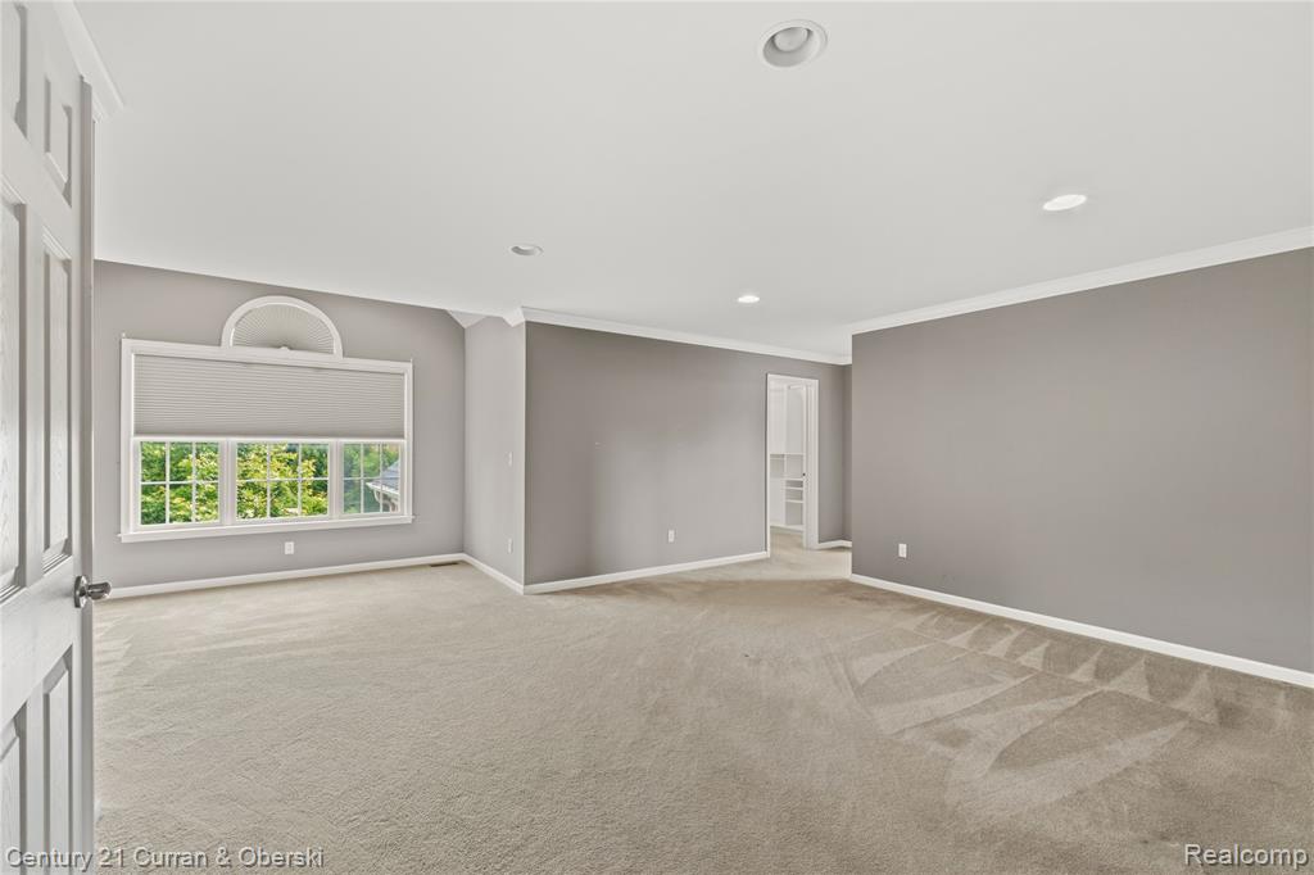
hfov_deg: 100.4
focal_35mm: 15
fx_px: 547
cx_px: 657
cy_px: 438
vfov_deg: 77.3
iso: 1250
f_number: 8
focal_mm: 10
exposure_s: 1
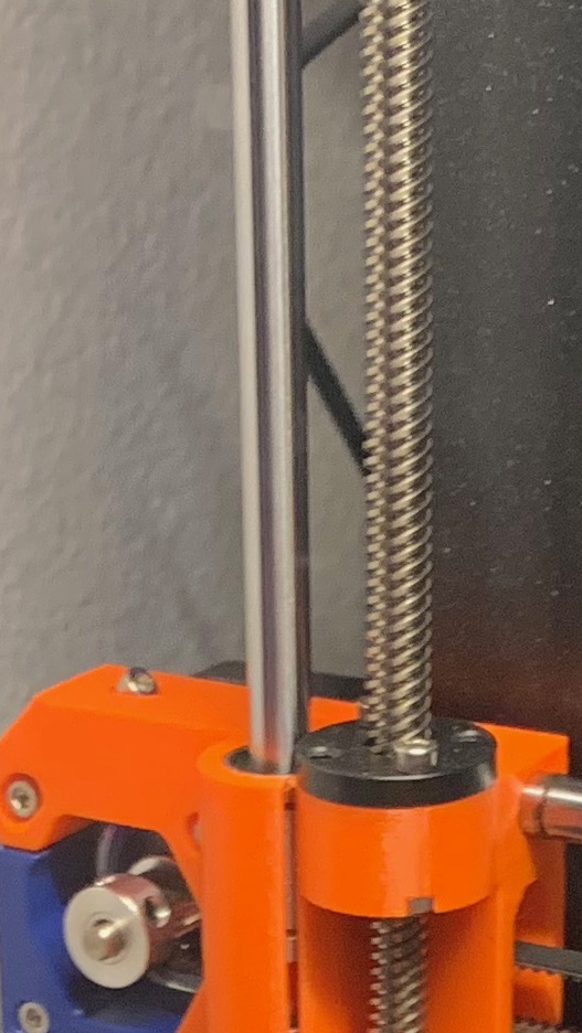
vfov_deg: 15.9
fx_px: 3345
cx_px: 202
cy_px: 1637
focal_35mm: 122
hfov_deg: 9.9
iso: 160
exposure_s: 1/60
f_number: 1.8
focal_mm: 4.25
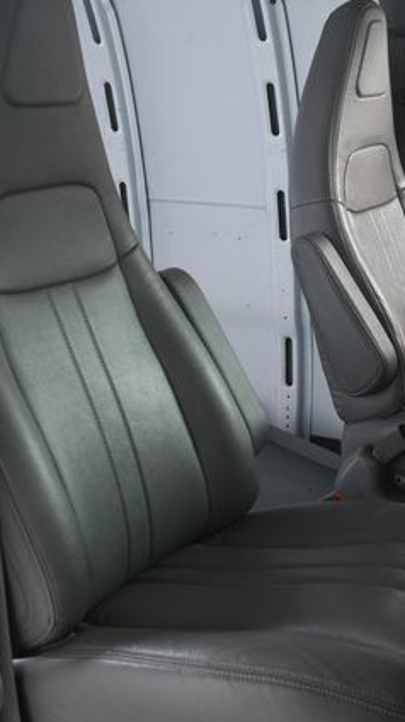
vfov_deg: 36.6
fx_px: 1090
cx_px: 265
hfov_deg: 21.0
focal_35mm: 57
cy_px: 359
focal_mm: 18
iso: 100
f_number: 4
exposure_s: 1/160
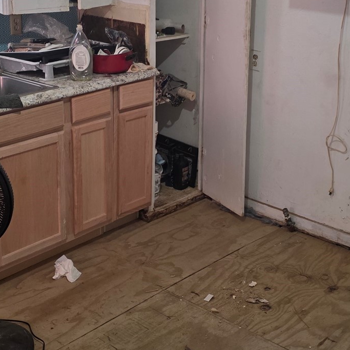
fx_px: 698
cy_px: 108
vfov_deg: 27.9
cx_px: 183
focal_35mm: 61
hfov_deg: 28.2
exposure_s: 1/120
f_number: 1.7
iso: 320
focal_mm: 6.25
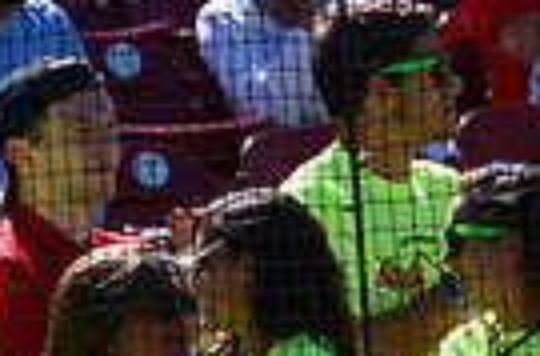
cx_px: 436
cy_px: 352
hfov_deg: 1.1
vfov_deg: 0.8
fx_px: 26981
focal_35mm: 1805
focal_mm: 280
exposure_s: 1/8000
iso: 1250
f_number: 5.6
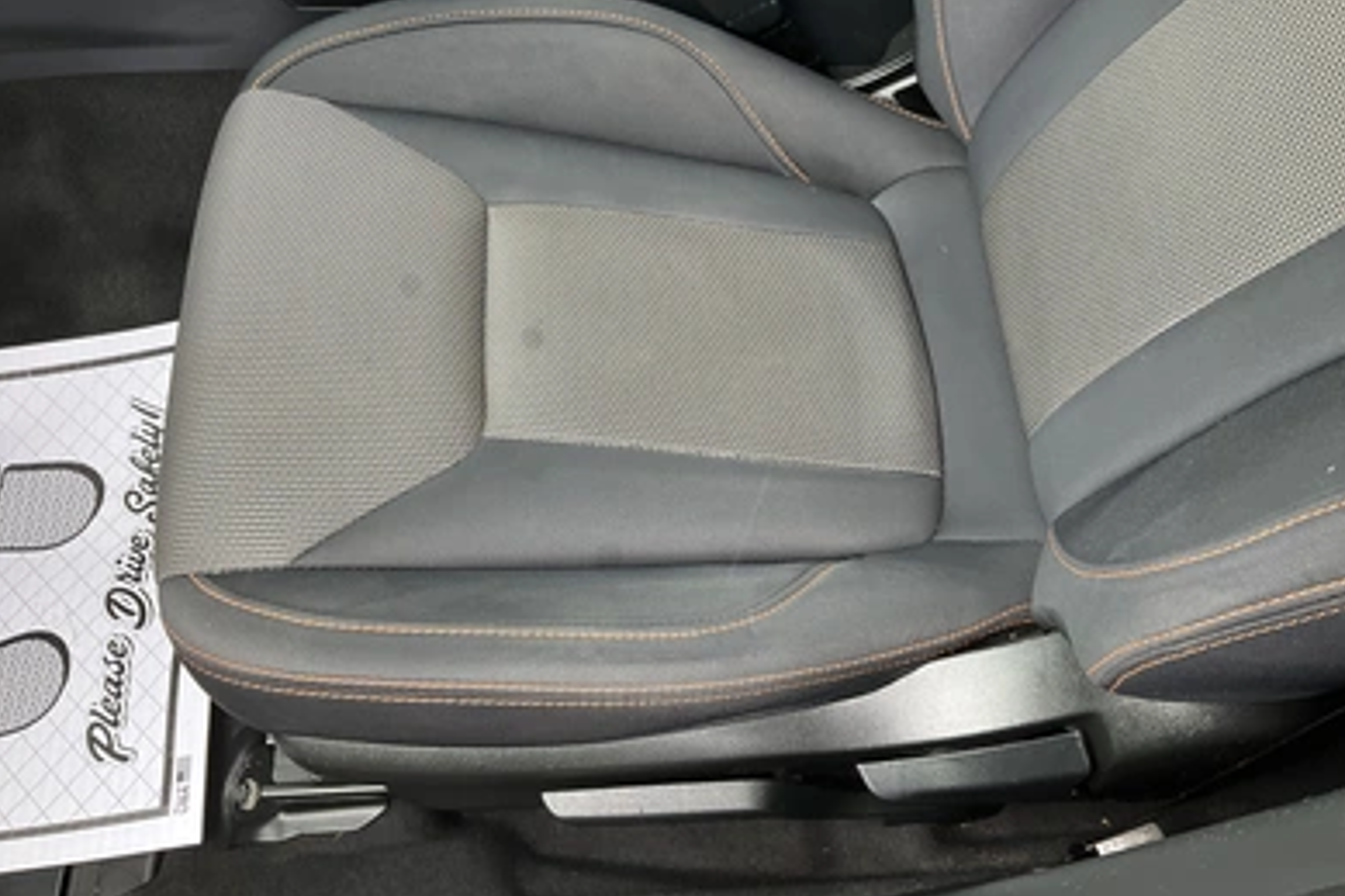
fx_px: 1158
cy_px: 391
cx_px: 674
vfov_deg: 42.2
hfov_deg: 60.3
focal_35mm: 31
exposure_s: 1/61
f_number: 1.8
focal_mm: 3
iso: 64
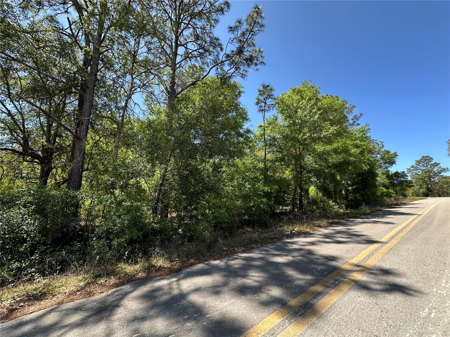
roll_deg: -1.1
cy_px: 168
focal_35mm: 14
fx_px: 182
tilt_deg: +10.5
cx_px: 225
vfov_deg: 85.7
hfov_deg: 102.1
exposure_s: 1/303
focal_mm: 2.22
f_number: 2.2
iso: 40
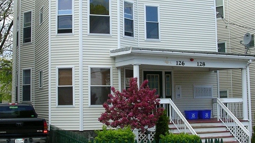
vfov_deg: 19.4
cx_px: 117
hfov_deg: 33.8
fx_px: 419
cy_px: 46
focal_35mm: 62
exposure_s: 1/182
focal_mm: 5.8
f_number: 5.6
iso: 71
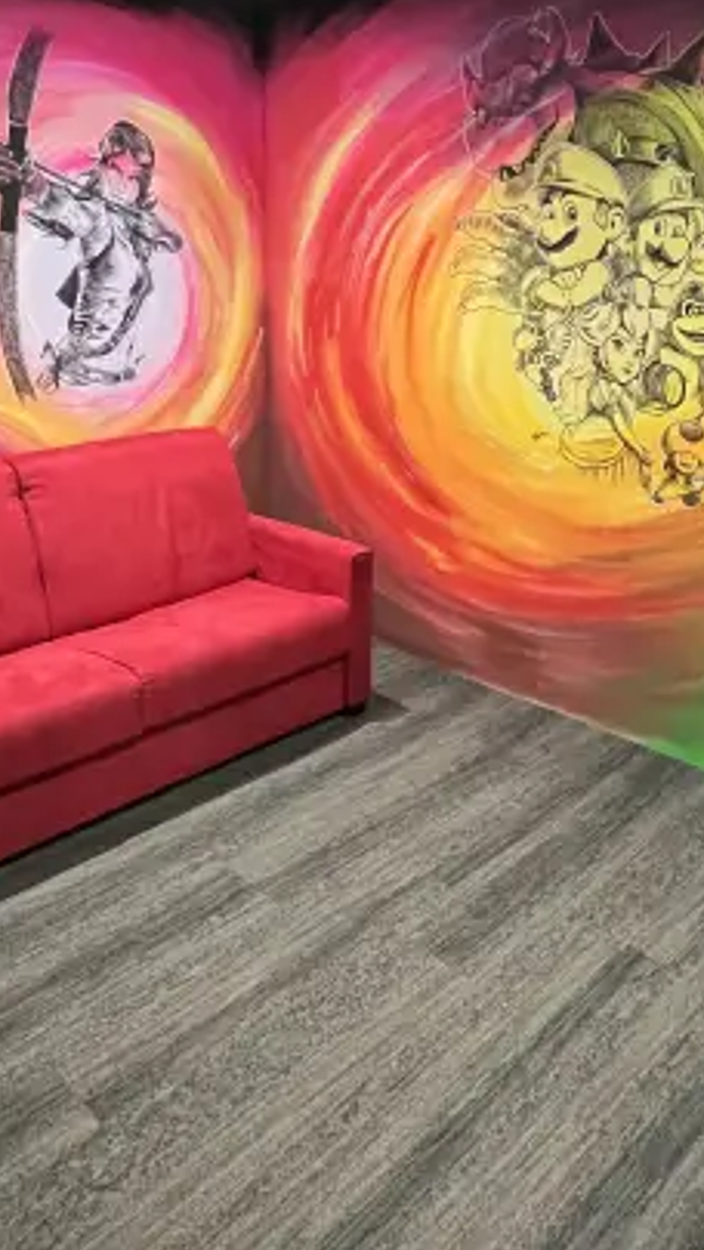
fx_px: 929
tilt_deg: -12.9
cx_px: 303
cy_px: 463
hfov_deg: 41.4
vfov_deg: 66.8
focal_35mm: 28
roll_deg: +0.5
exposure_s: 1/50
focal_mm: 1.57
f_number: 1.8
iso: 640
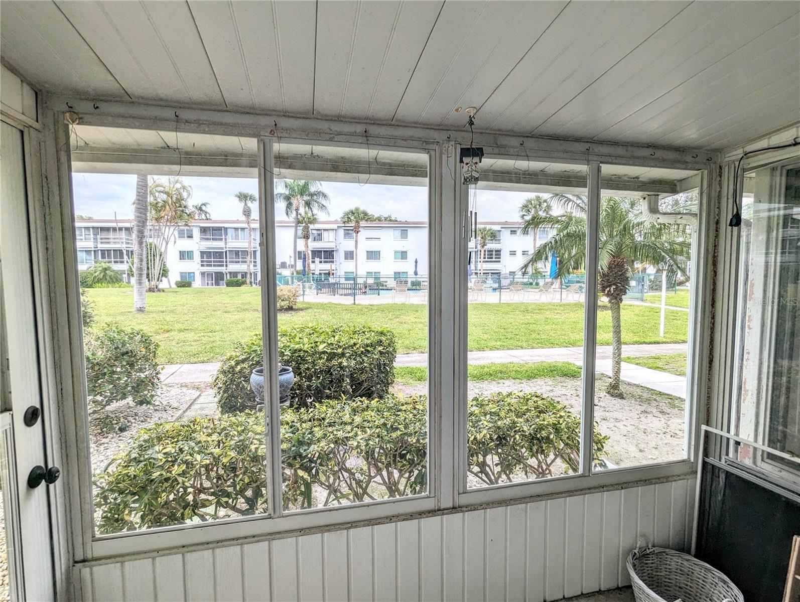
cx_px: 400
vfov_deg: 78.2
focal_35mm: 16
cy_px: 301
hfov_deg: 94.4
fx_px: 370
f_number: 2.2
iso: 57
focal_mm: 2.35
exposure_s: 1/671
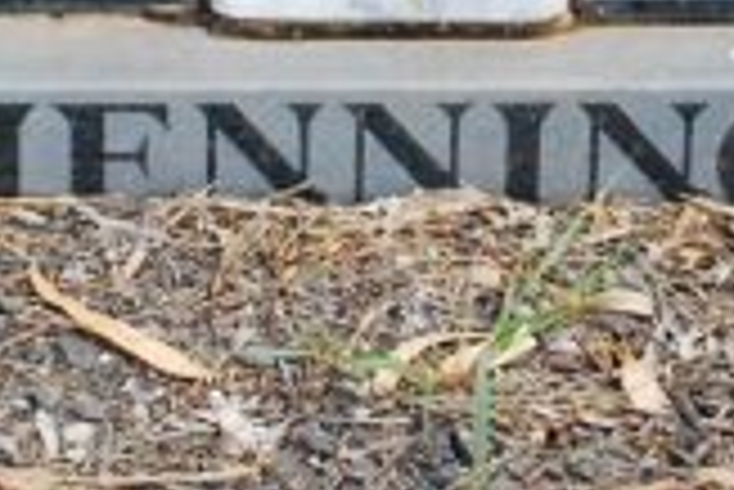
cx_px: 495
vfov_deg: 5.1
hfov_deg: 7.8
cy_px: -411
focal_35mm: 264
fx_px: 5387
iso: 1600
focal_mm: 28
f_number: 4.5
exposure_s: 1/1600
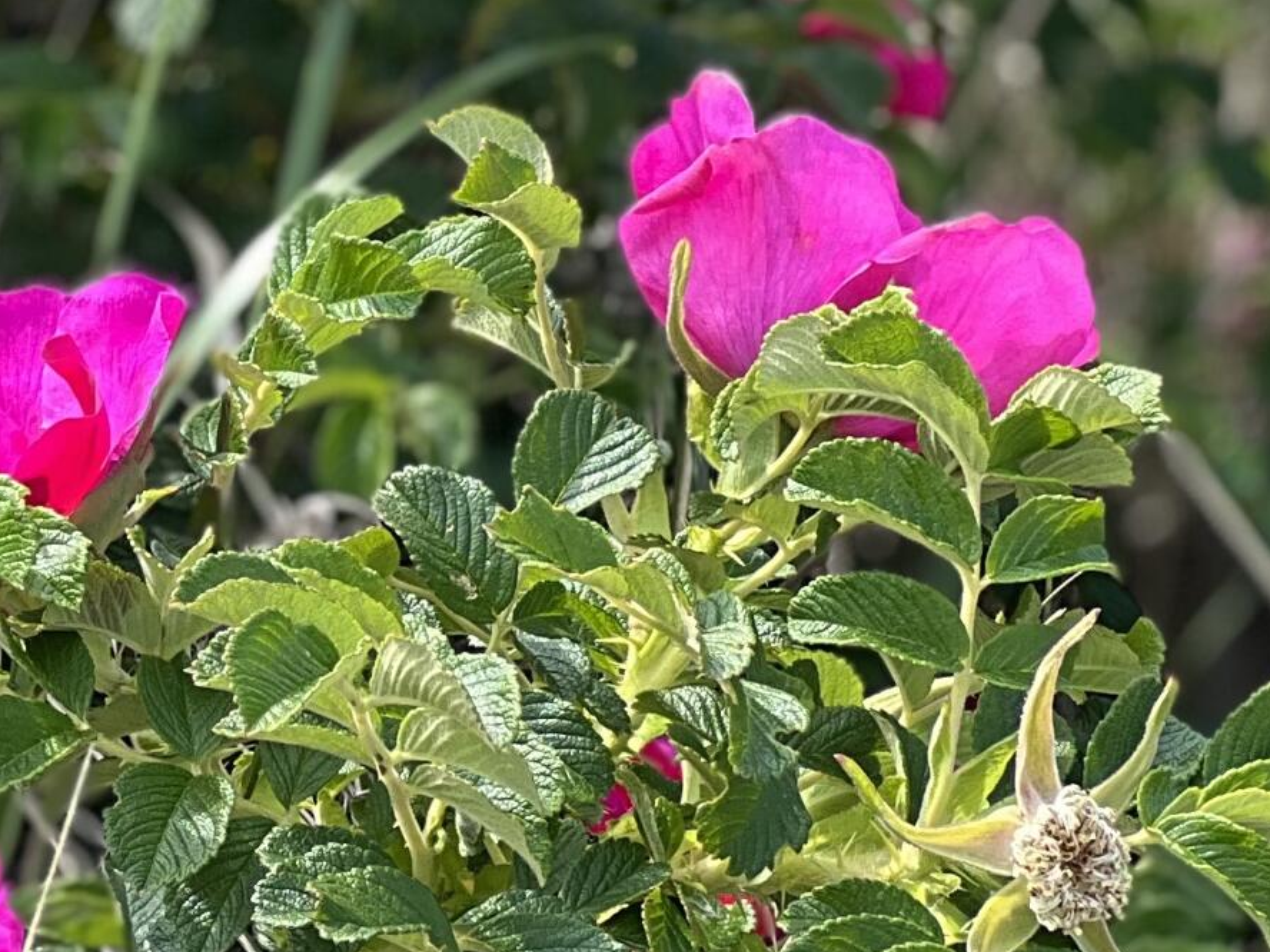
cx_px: -581
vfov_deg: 5.7
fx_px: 9539
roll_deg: +0.0
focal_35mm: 260
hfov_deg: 7.5
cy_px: -224
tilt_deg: -6.1
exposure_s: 1/144
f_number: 2.8
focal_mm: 9
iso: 20
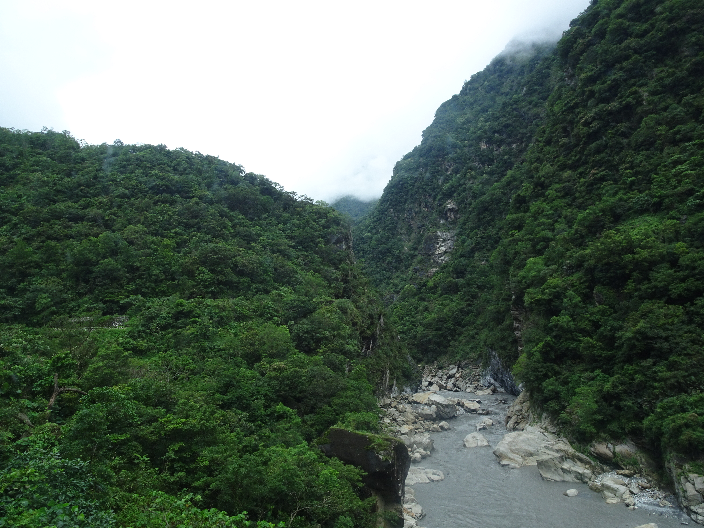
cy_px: 264
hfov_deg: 71.6
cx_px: 352
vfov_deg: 56.8
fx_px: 488
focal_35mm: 24
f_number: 3.5
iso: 80
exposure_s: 1/400
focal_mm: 4.1
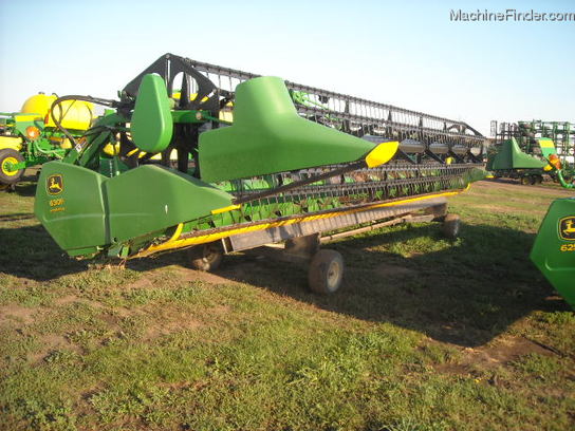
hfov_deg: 52.6
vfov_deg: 40.7
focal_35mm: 35
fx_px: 581
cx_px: 288
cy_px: 216
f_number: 2.8
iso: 64
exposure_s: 1/353
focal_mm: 5.7
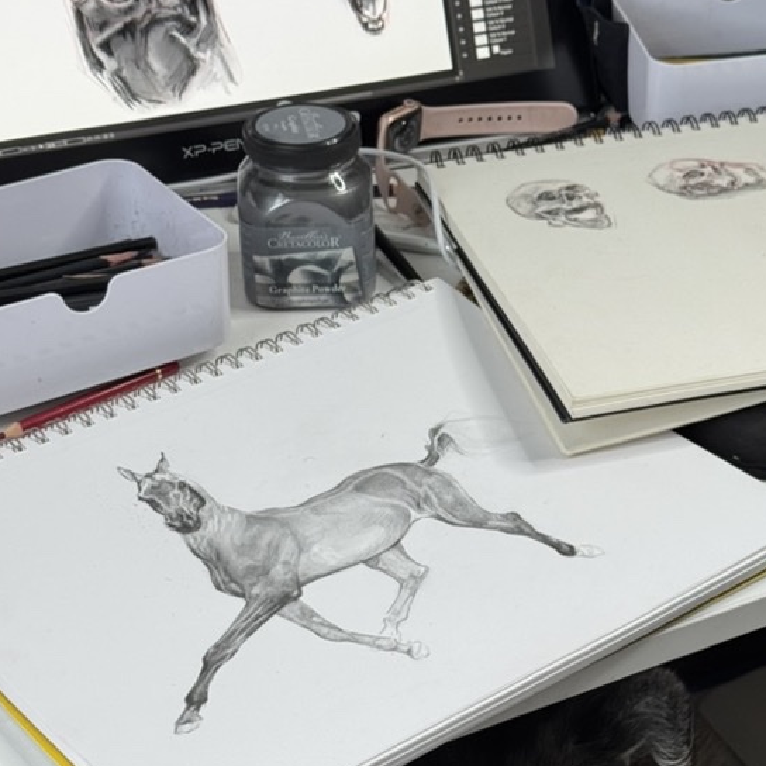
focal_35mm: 78
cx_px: 503
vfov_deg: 22.1
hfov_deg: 22.1
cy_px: 510
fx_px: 1953
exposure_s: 1/121
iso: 80
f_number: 1.78
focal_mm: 6.76
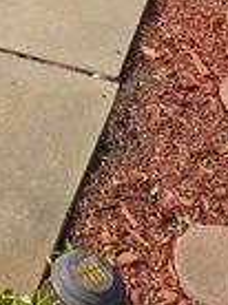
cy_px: -156
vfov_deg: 24.0
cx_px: -55
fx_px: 555
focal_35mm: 63
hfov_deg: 21.4
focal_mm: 2.2
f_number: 2.2
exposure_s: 1/1925
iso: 50
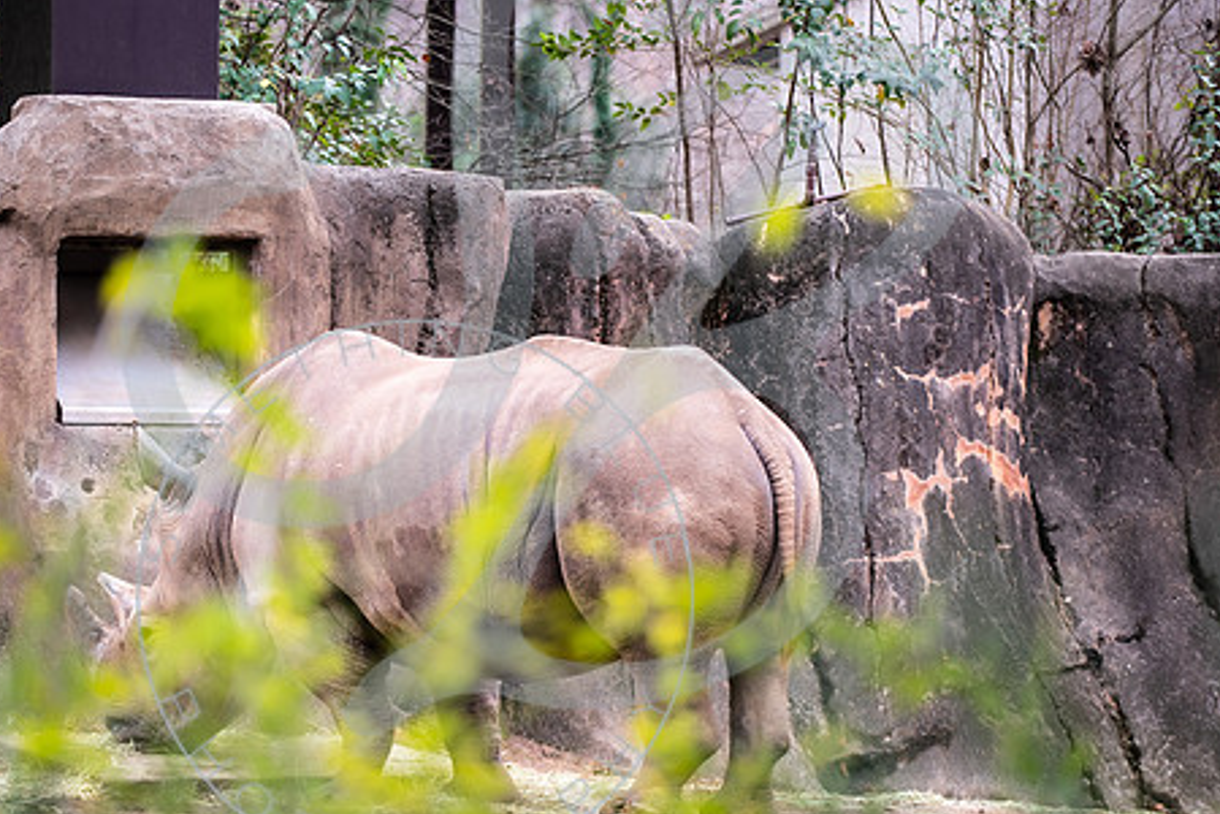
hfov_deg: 11.8
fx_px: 5896
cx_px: 550
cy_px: 370
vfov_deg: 7.9
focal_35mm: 174
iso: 200
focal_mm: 135
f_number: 2.8
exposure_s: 1/250
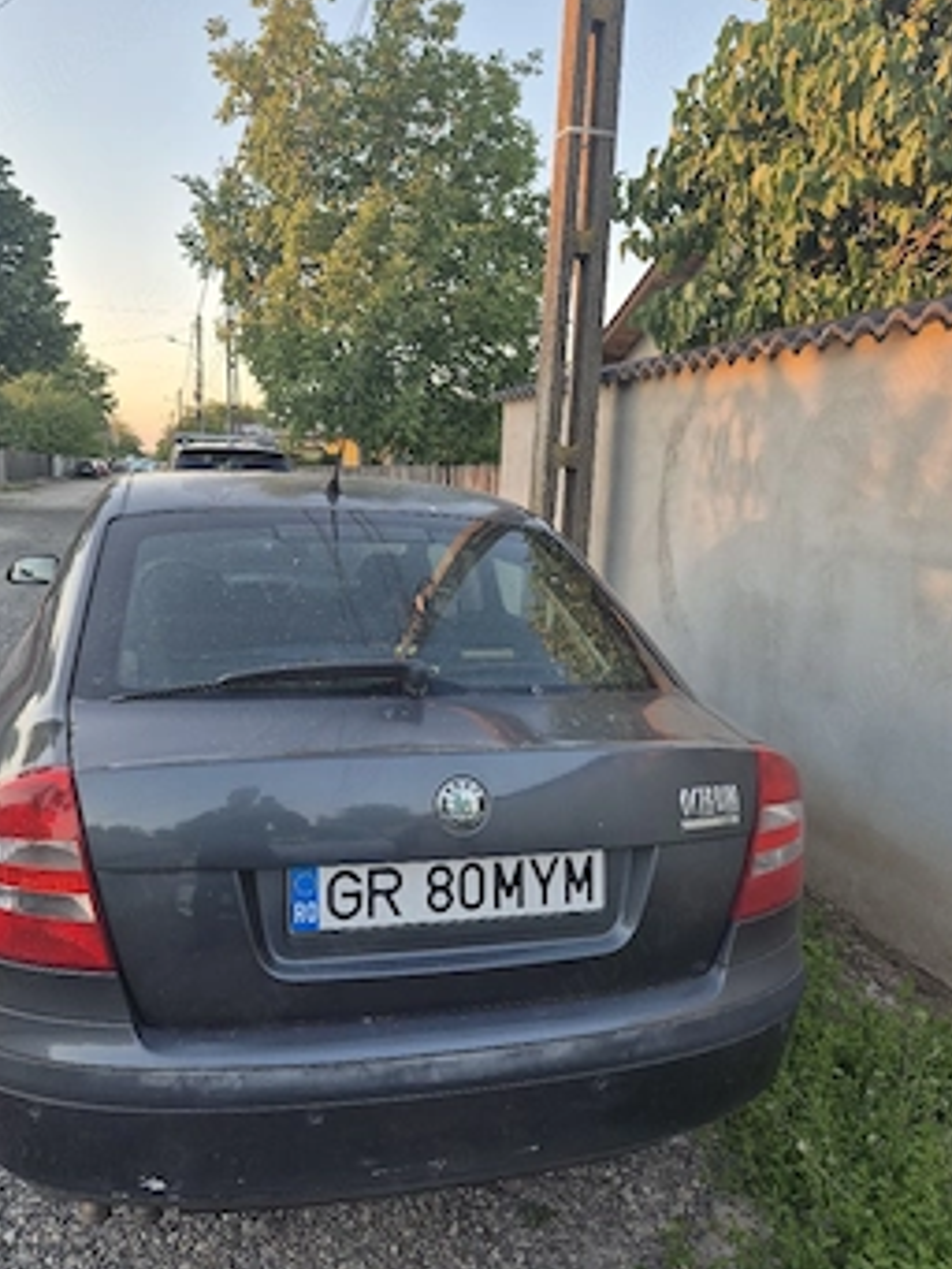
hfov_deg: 51.3
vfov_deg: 65.2
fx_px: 989
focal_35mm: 27
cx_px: 431
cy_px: 692
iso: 50
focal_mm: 5.4
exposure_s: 1/182
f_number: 1.8
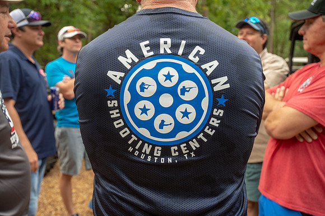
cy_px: 108
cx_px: 162
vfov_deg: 37.8
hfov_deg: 54.5
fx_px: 316
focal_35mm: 35
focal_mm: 35
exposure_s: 1/100
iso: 800
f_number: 5
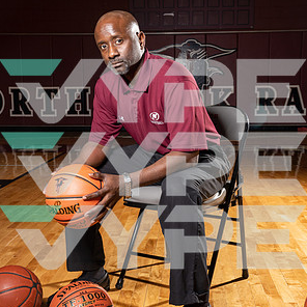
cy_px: 165
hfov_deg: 32.2
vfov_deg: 32.2
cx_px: 155
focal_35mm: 53
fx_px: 532
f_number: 8
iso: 500
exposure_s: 1/250
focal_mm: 41
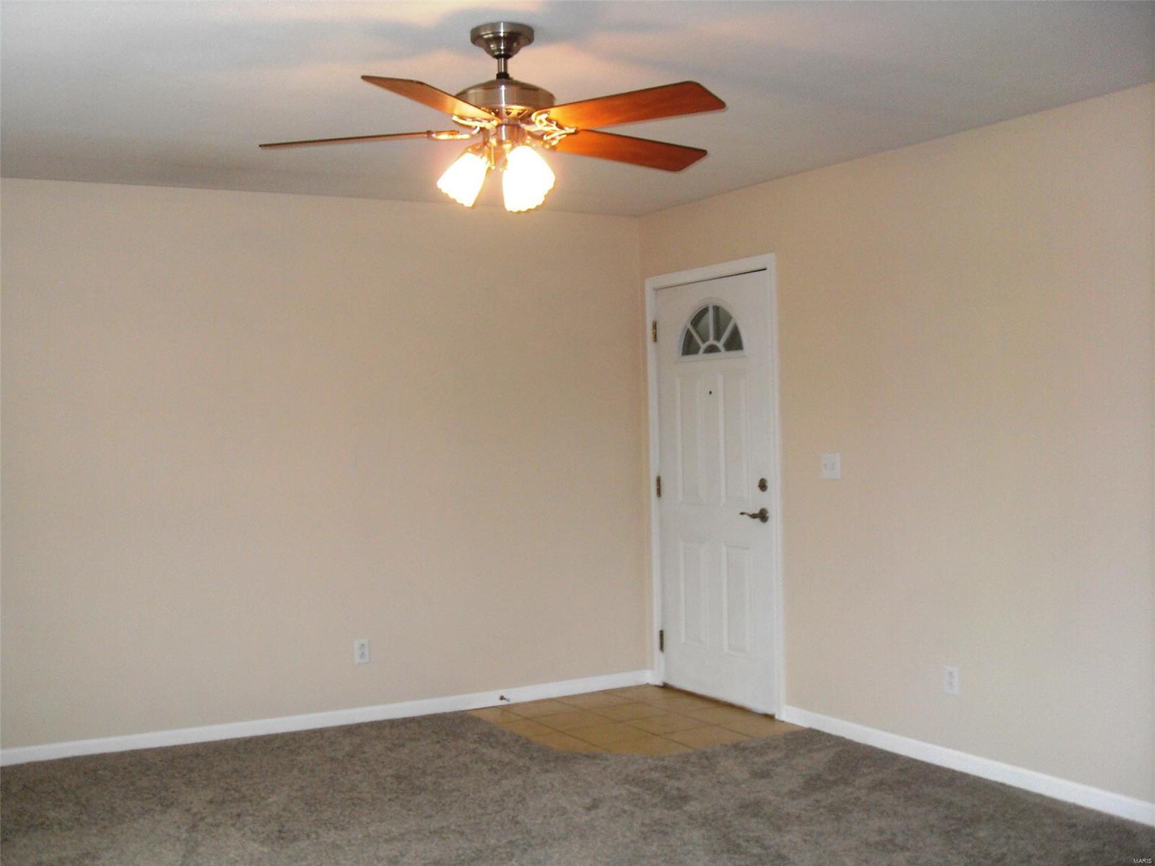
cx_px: 578
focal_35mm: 37
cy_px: 433
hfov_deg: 50.1
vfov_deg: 38.7
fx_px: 1235
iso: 100
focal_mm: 6.3
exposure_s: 1/45
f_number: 2.8
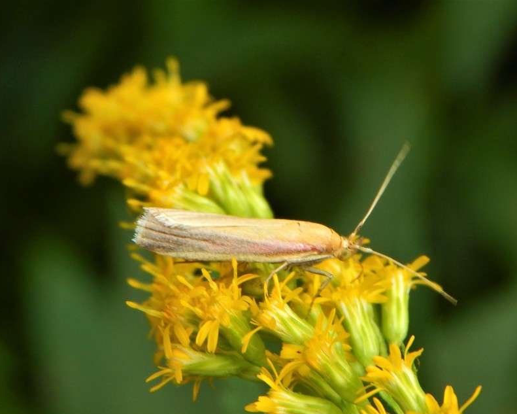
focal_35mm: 120
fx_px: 1836
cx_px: 275
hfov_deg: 16.0
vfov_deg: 12.9
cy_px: 209
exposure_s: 1/100
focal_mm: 20.5
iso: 125
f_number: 4.6
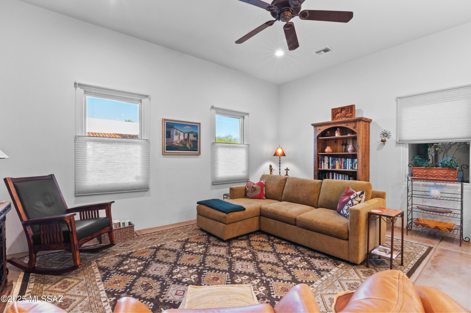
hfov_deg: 96.8
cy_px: 156
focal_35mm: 16
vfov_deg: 73.7
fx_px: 209
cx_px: 236
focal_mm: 16
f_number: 22
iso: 800
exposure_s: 1
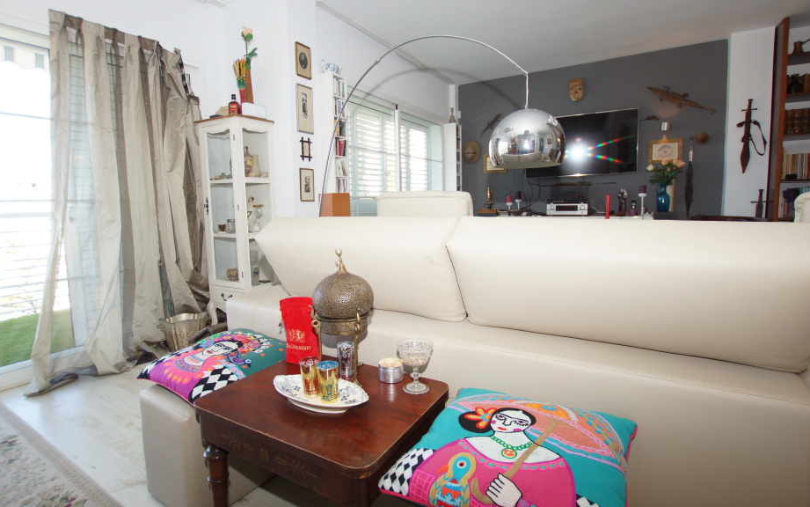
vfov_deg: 68.0
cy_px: 245
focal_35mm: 17
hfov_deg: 94.3
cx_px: 384
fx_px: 375
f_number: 3.5
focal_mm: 10
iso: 100
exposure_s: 1/60
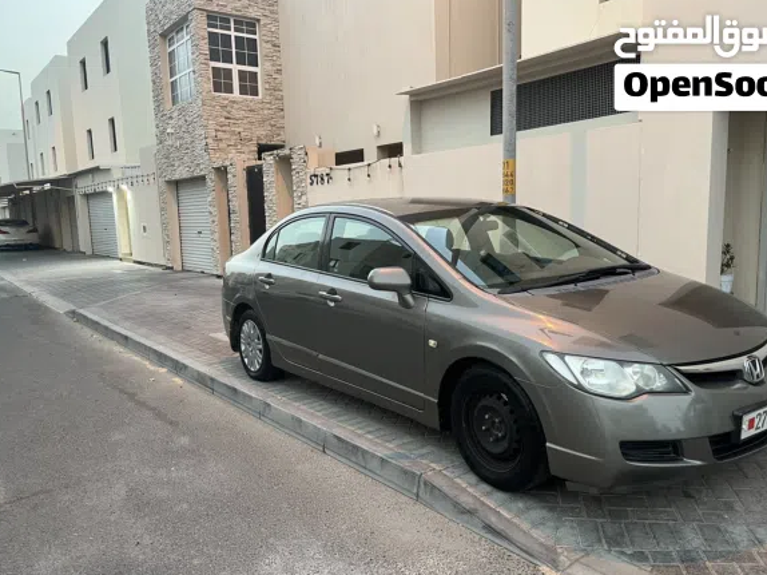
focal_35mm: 29
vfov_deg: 48.2
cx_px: 413
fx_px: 642
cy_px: 304
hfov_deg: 61.6
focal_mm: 5.1
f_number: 1.6
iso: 160
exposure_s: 1/50
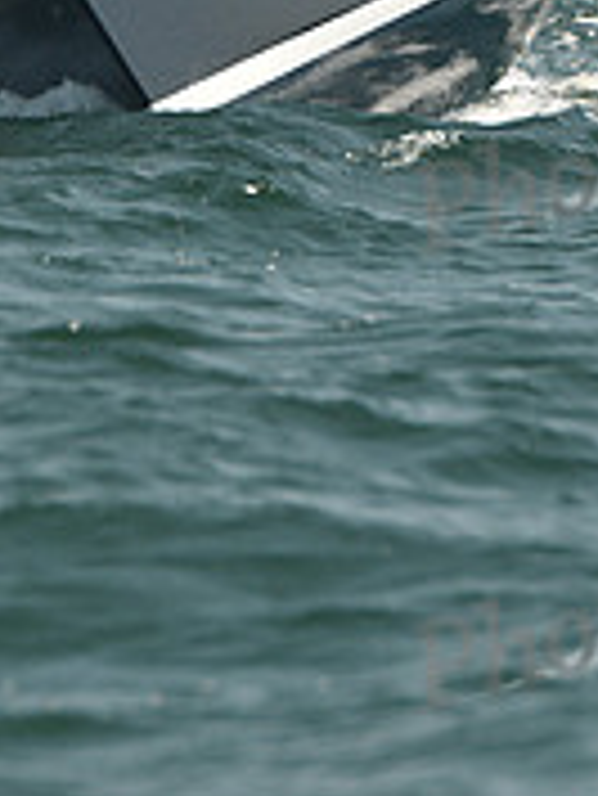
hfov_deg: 2.4
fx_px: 14471
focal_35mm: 629
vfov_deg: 3.1
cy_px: -34
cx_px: 184
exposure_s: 1/640
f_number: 5.6
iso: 250
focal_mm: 200
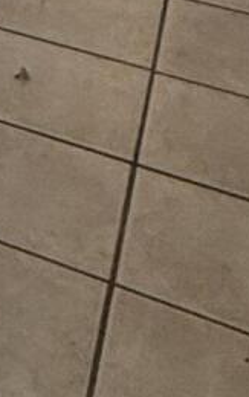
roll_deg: +3.1
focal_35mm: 114
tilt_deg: +2.6
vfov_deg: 12.2
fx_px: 1235
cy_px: -689
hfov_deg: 8.7
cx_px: -588
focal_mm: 2.22
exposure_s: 1/120
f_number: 2.2
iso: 250
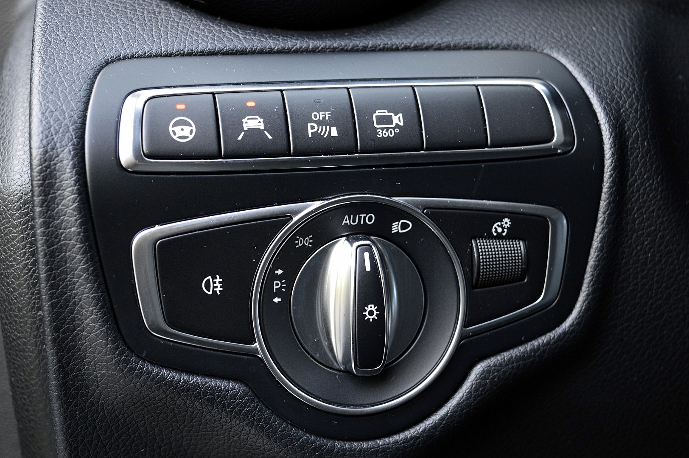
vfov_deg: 20.1
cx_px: 344
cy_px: 229
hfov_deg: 29.9
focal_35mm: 68
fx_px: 1291
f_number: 5.6
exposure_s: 1/60
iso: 800
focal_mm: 45
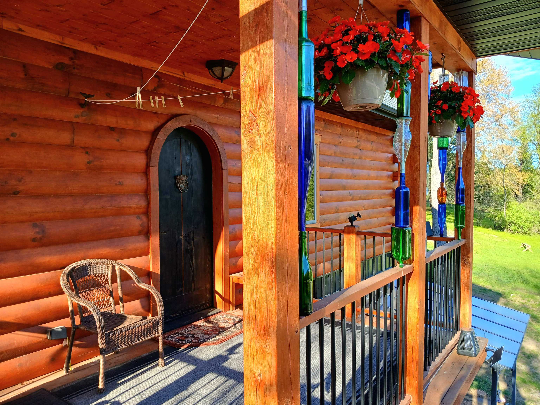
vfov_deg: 53.1
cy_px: 202
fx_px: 406
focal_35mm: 26
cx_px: 270
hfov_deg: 67.3
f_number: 1.8
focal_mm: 3.98
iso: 25
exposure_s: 1/120
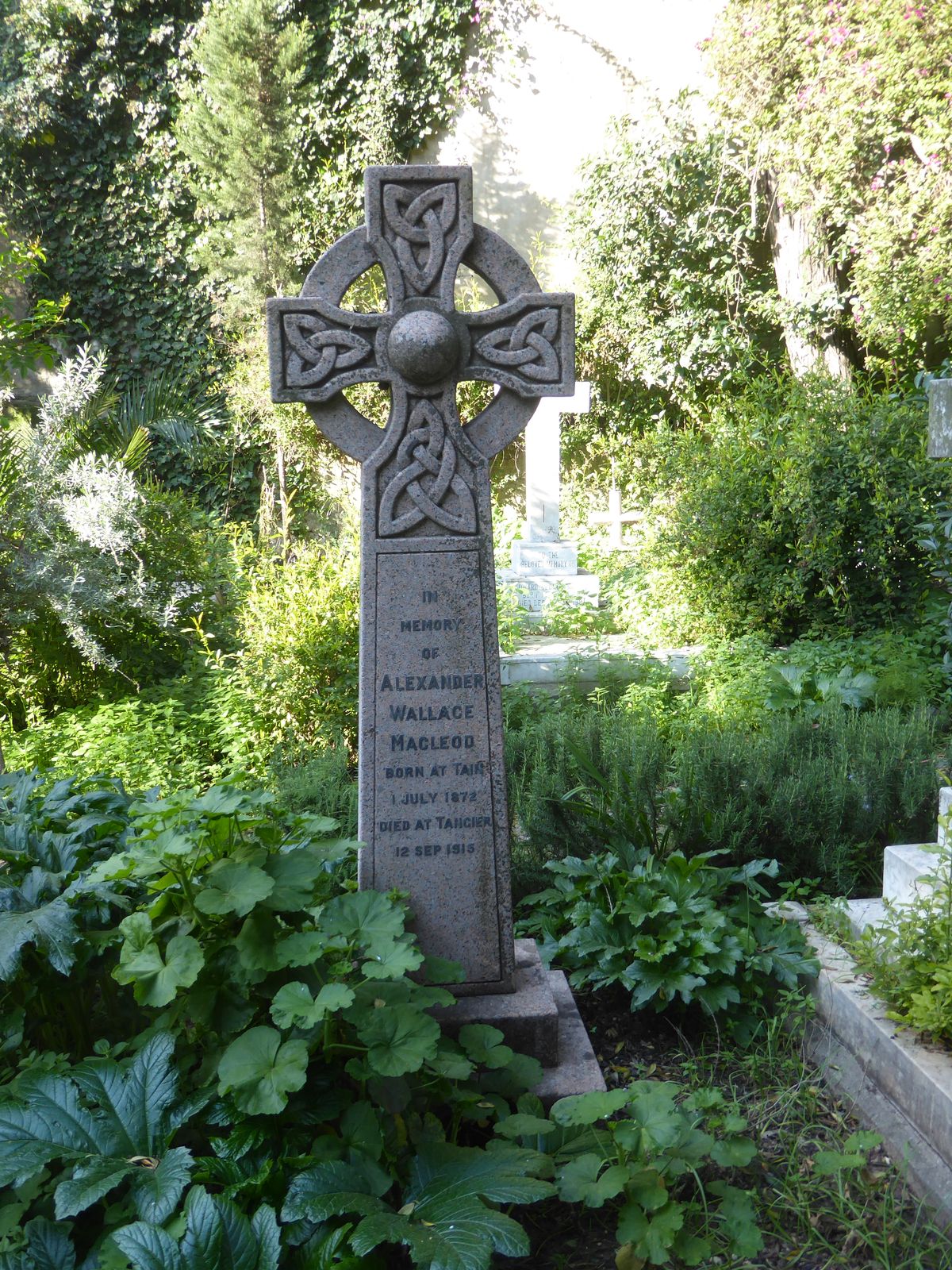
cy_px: 635
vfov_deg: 51.4
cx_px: 476
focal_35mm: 36
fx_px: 1320
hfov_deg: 39.7
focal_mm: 6.3
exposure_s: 1/60
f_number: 3.7
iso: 100
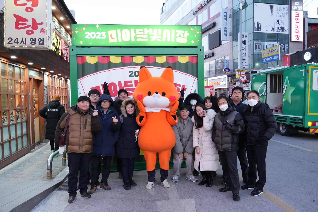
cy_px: 106
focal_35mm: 30
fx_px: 265
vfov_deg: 43.6
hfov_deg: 61.9
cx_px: 159
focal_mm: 30
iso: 3200
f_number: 5
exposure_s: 1/125
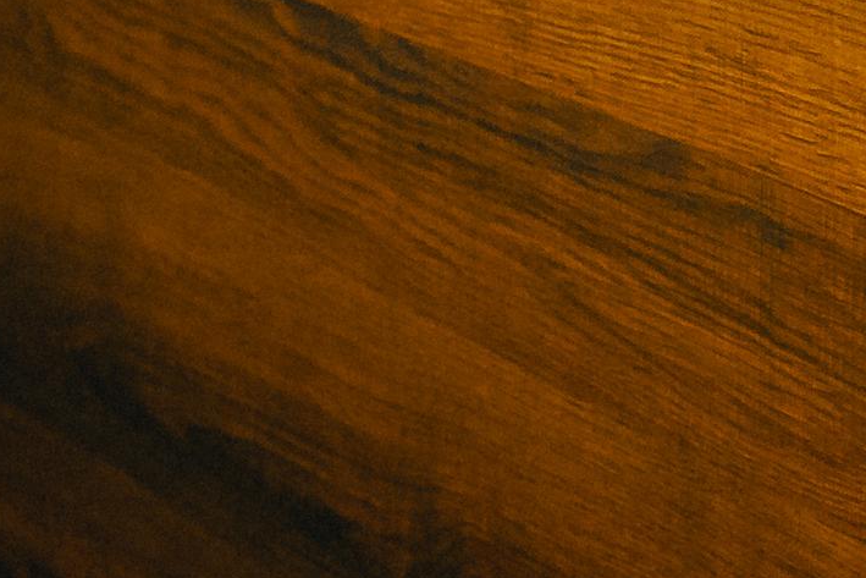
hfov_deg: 10.8
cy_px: -1006
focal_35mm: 173
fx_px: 4162
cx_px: 1757
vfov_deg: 7.2
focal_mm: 24
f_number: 4
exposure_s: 1/320
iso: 2000
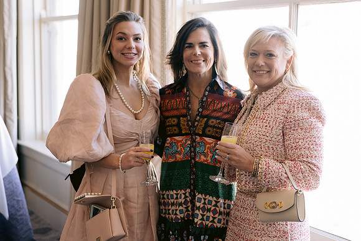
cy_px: 120
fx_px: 501
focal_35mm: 50
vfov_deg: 27.0
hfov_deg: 39.6
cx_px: 180
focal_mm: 50
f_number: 3.2
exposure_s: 1/250
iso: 800
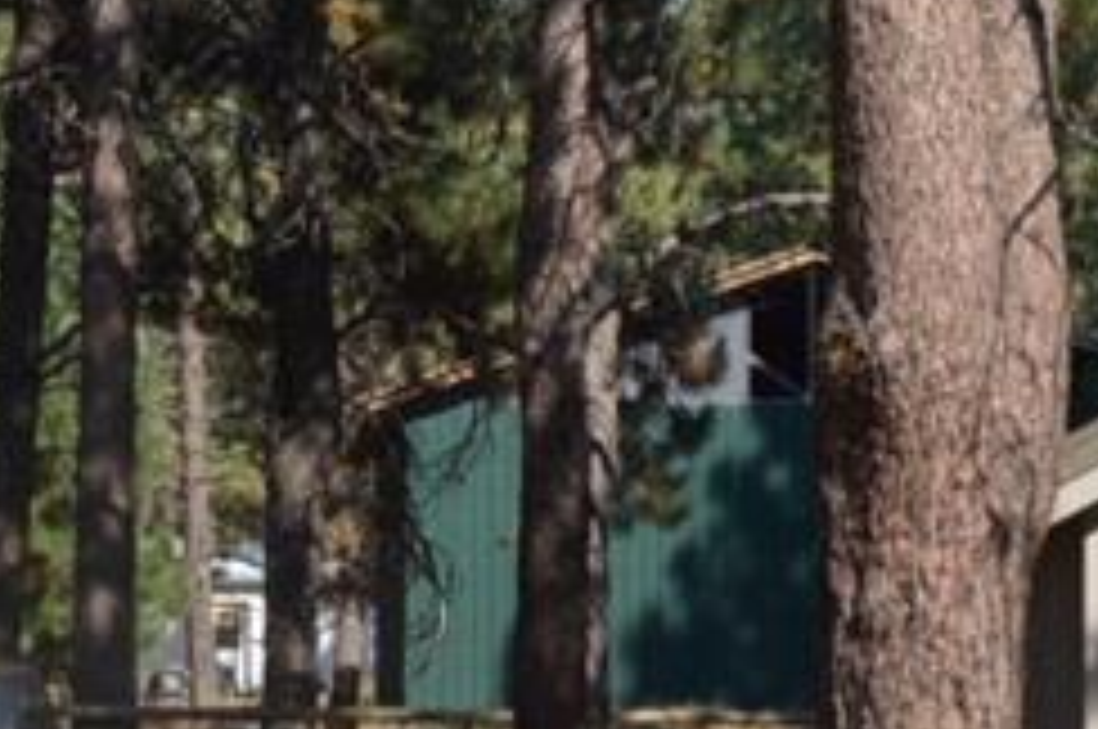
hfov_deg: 12.4
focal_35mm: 166
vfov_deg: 8.2
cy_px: 826
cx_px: 252
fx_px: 5056
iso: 100
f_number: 8
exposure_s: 1/250
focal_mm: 18
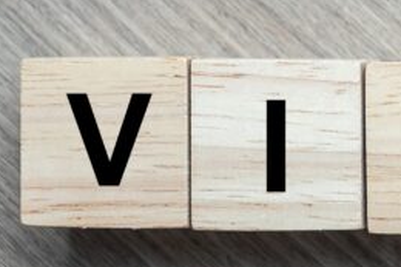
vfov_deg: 6.5
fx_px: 2326
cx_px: 560
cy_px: -96
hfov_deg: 9.6
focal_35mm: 209
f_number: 4
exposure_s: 1/220
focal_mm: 35
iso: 200
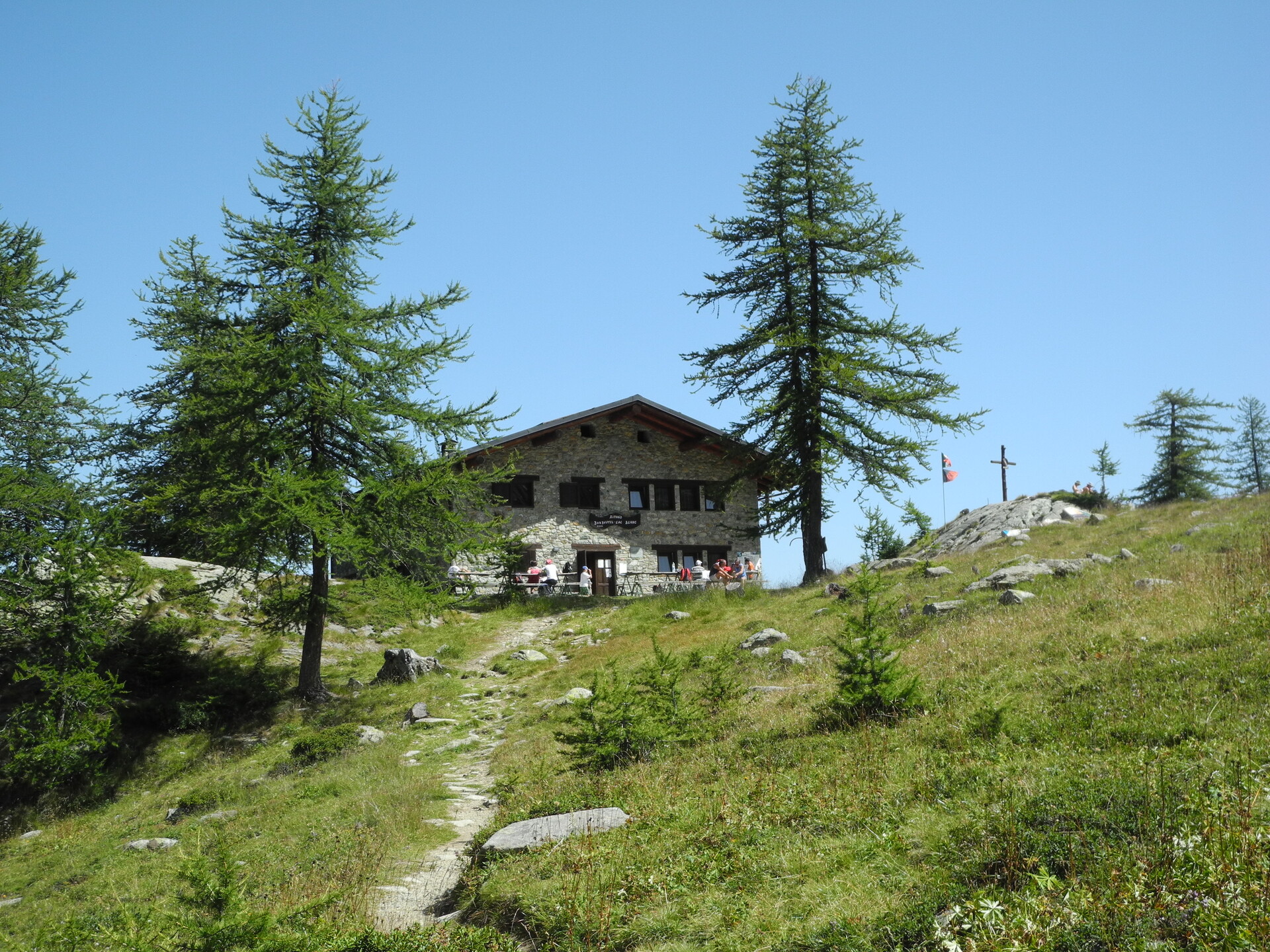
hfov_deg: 42.1
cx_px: 635
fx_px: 1651
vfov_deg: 32.2
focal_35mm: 45
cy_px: 476
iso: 100
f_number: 3.2
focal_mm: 9.7
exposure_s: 1/930
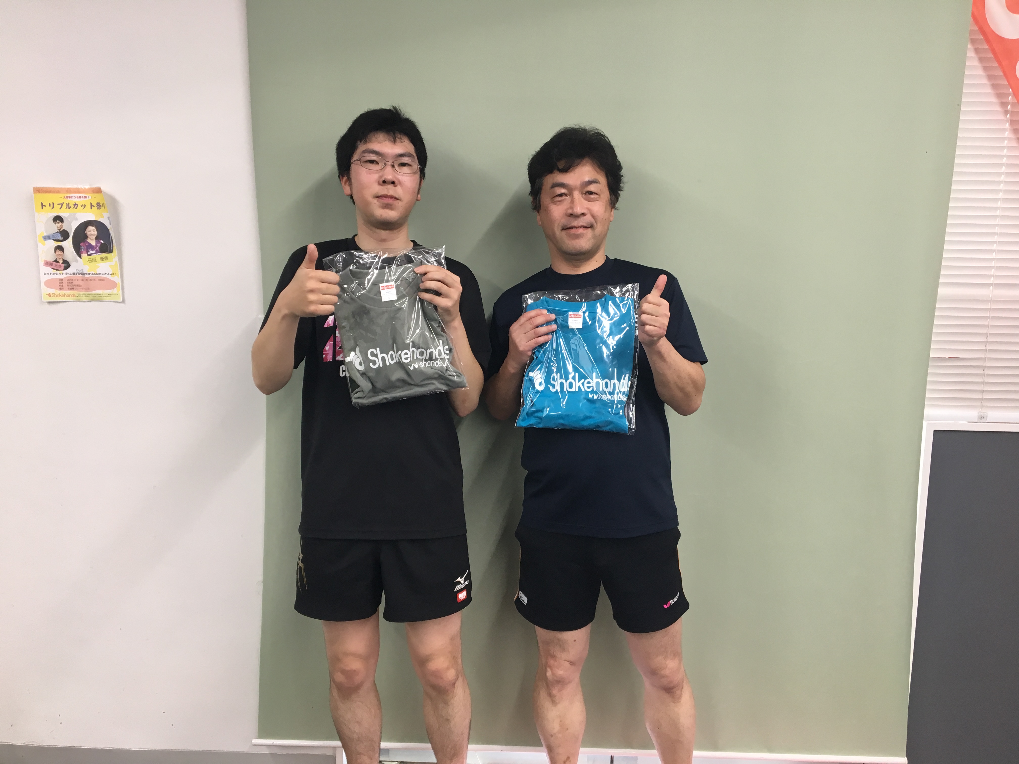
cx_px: 510
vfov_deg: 48.2
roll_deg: -0.7
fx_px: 854
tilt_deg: -8.5
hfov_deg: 61.7
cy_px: 382
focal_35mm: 29
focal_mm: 4.15
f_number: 2.2
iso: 50
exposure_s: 1/30
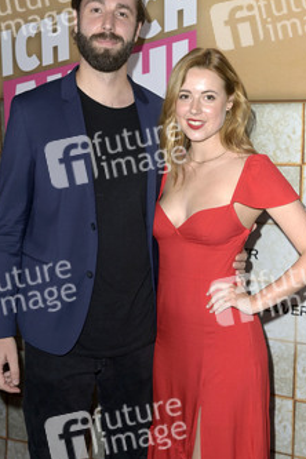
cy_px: 225
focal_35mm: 54
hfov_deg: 25.1
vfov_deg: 36.9
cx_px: 156
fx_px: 688
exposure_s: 1/250
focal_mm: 45
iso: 500
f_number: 5.6
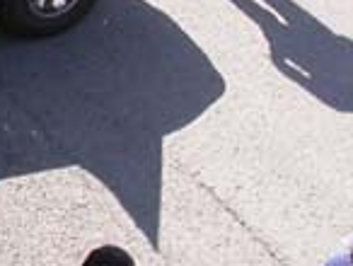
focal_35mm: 208
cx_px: -225
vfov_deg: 7.0
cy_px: -169
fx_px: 2125
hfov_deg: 9.2
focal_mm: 7.85
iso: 100
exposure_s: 1/176
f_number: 6
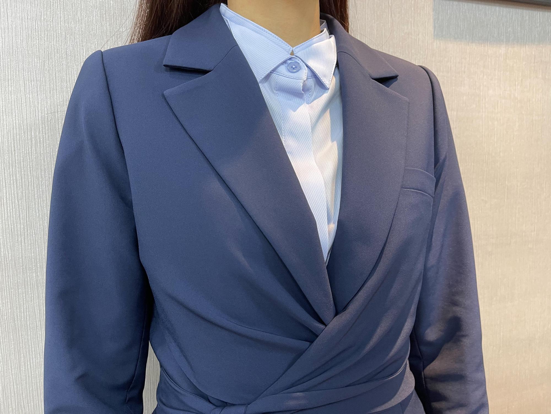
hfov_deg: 67.3
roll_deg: +0.7
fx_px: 414
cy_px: 207
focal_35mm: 26
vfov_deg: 53.1
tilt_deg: -4.4
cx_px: 276
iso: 160
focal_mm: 5.1
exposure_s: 1/60
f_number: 1.6
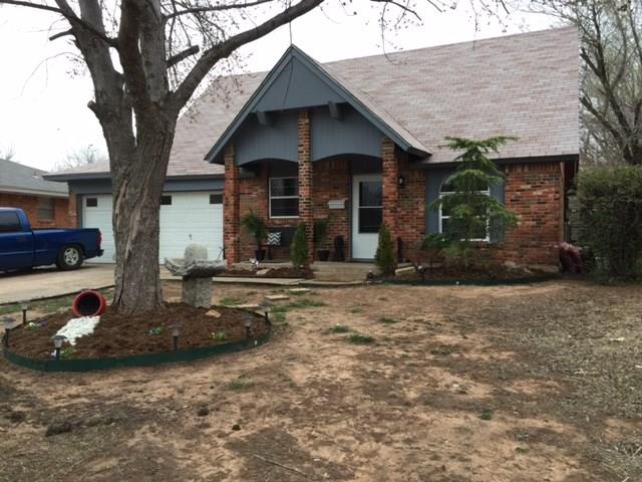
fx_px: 538
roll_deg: -0.4
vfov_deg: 48.2
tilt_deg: -0.2
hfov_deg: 61.7
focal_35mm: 29
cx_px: 321
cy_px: 241
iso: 50
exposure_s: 1/30
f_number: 2.2
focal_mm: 4.15
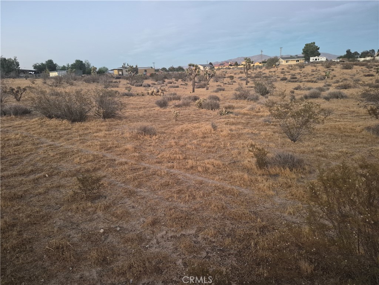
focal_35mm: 23
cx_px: 190
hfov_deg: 73.9
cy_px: 142
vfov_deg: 58.9
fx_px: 252
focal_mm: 5.4
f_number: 1.8
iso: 1250
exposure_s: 1/120
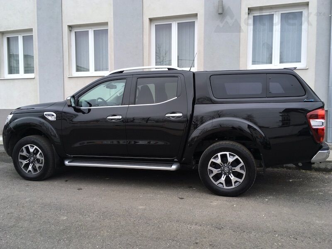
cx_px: 166
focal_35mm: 29
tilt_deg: -2.7
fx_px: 278
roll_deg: -2.3
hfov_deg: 61.7
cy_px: 124
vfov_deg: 48.2
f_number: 2.2
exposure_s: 1/121
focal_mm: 4.15
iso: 25
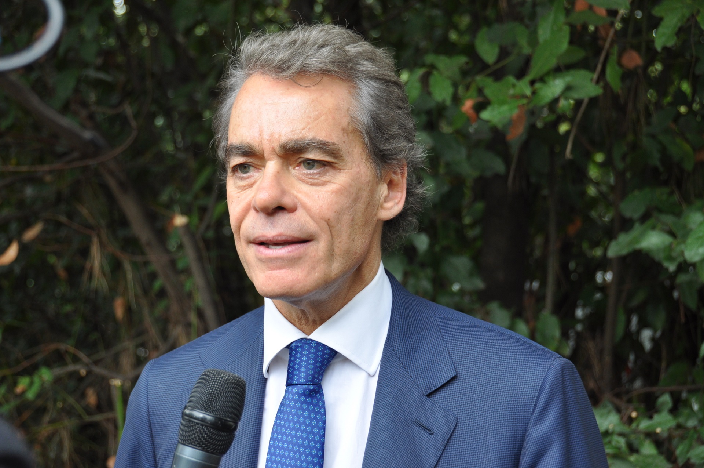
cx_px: 352
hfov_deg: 28.1
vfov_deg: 18.9
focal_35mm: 72
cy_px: 234
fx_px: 1406
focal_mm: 48
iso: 400
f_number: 4.5
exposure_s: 1/60
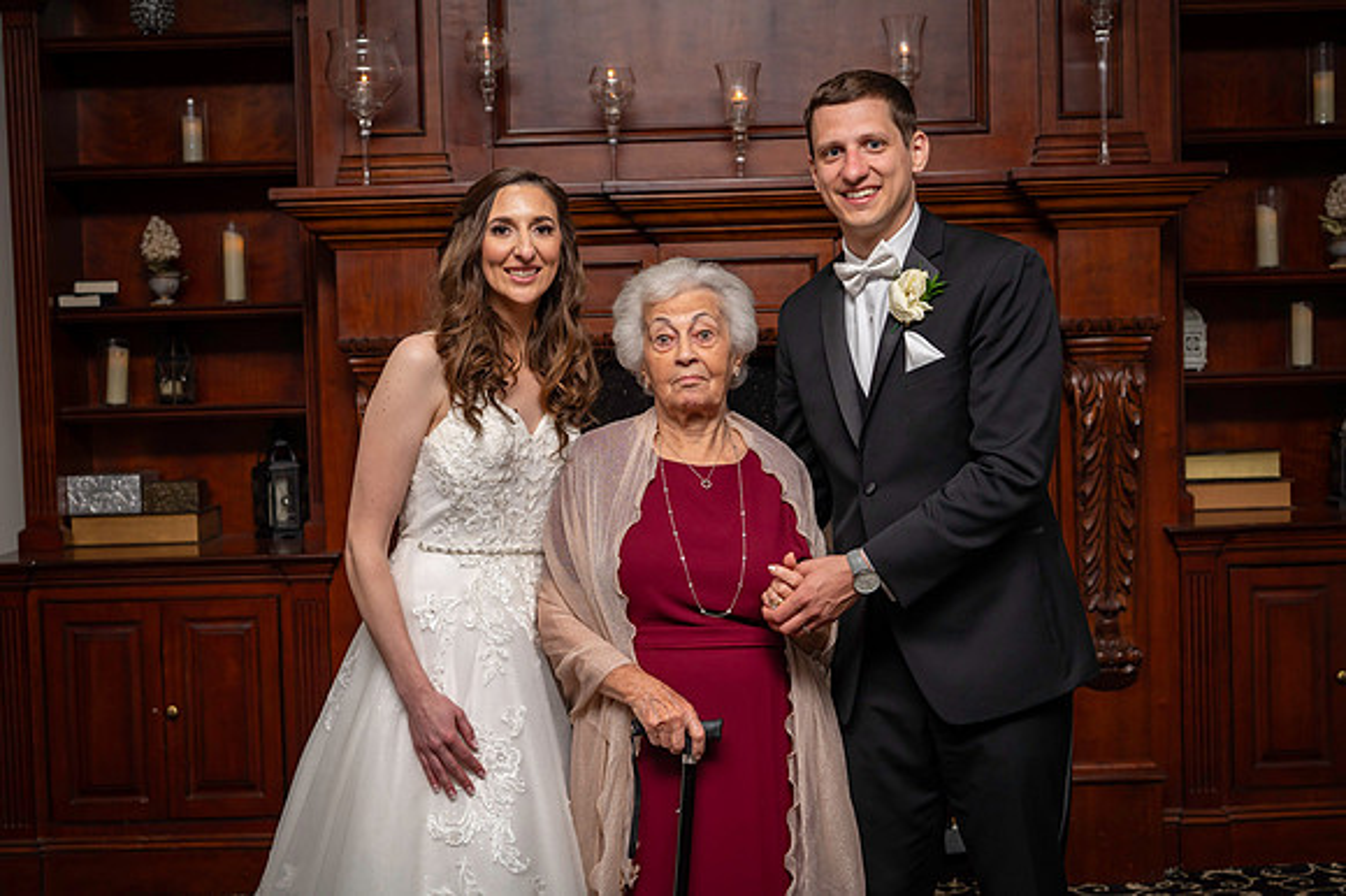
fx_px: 1868
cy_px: 448
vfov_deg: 27.0
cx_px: 673
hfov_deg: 39.6
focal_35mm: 50
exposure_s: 1/125
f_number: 4.5
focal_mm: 50
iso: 800
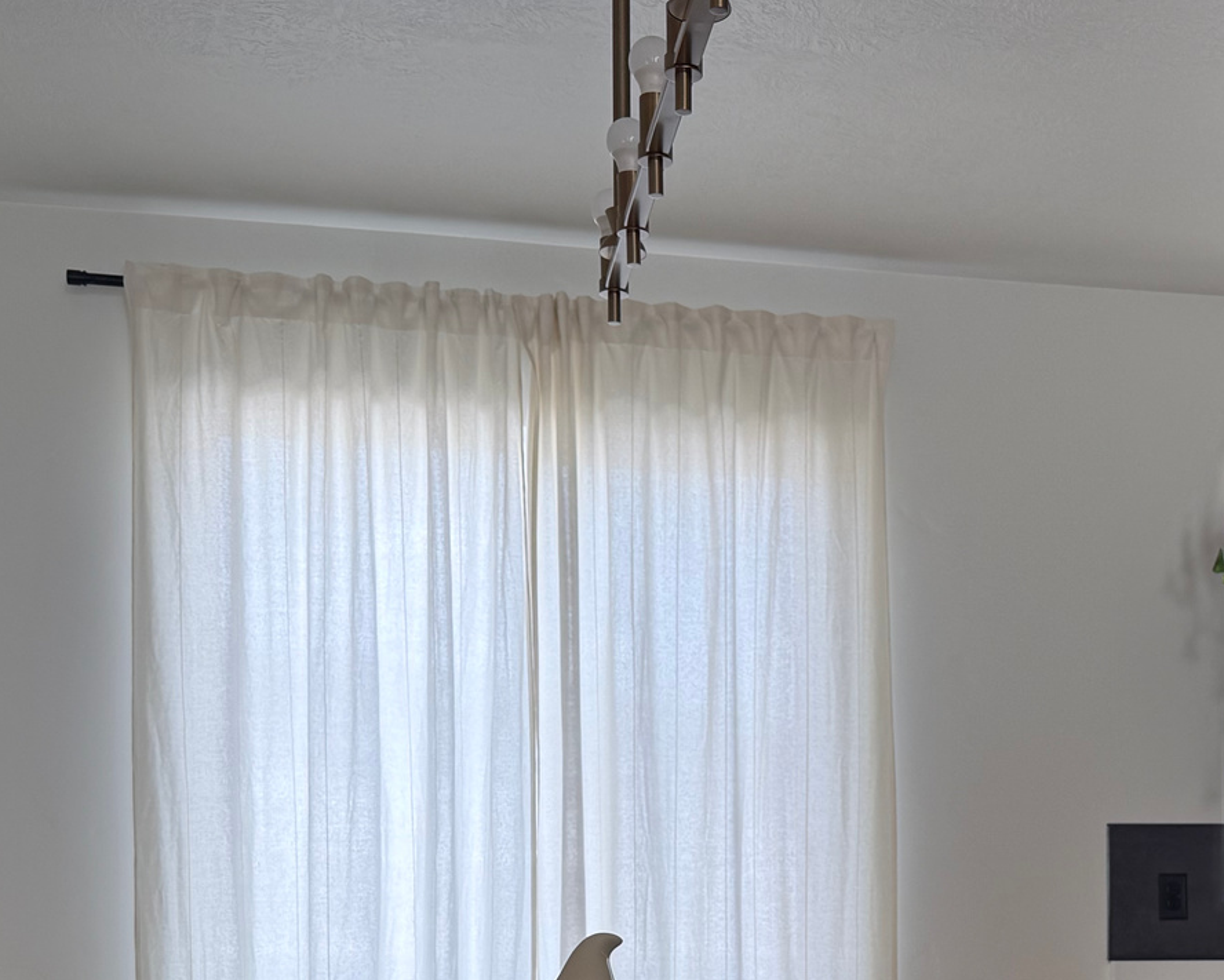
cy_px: 987
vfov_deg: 26.6
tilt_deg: +0.0
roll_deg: +0.7
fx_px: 1957
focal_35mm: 54
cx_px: 877
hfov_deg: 34.2
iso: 64
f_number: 1.78
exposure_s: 1/180
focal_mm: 6.76
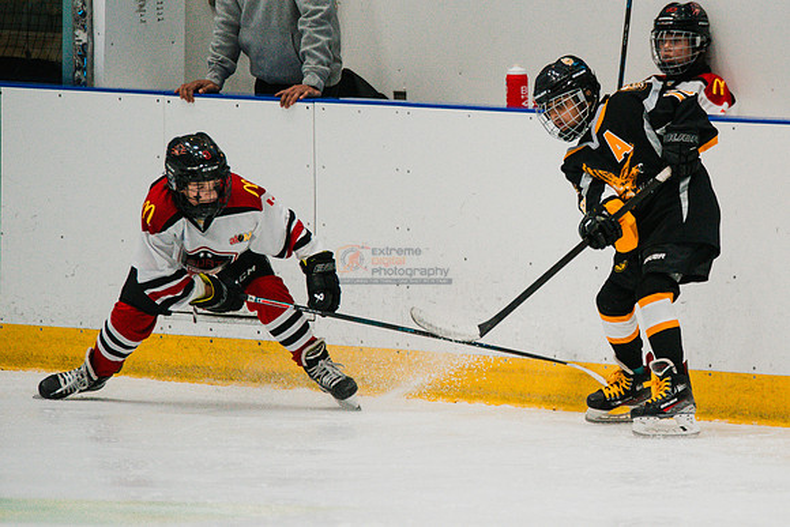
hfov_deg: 4.4
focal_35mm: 467
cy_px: 264
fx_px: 10261
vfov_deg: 2.9
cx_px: 616
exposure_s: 1/1600
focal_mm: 300
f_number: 3.2
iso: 3200
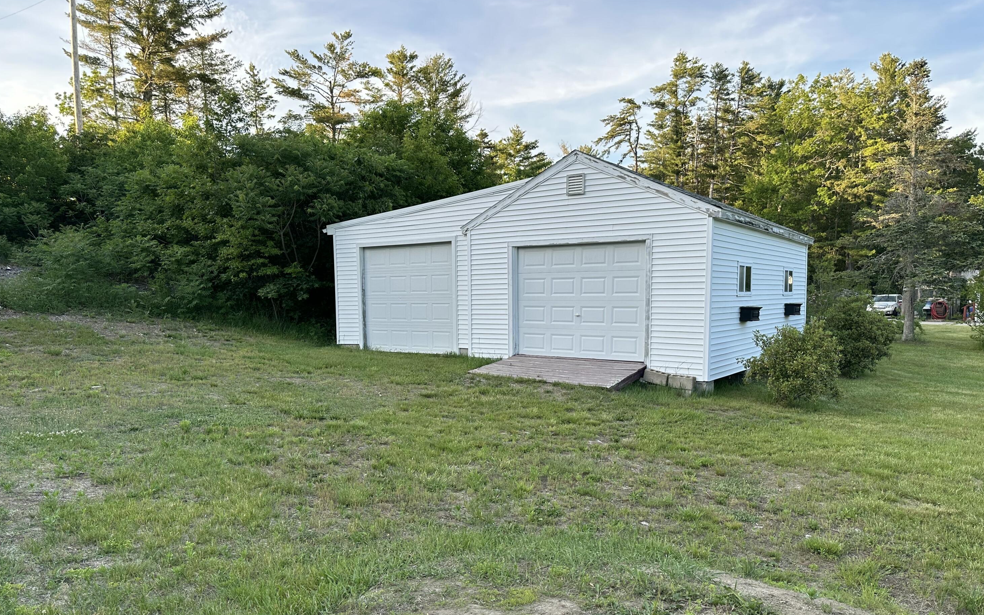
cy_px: 362
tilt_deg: -5.4
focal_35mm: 26
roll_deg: +1.7
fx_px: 697
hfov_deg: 70.4
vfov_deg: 47.4
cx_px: 482
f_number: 1.78
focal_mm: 6.86
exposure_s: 1/587
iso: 80
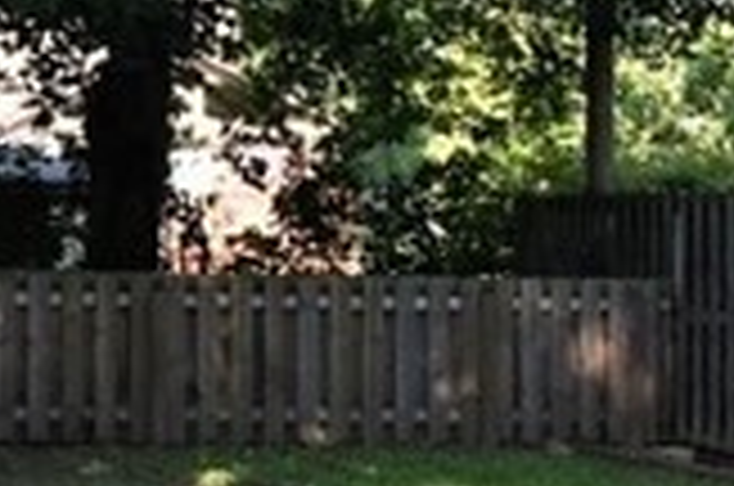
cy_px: 173
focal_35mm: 100
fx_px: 2035
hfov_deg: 20.2
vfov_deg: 13.6
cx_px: 158
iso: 200
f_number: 16
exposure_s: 1/60
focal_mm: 10
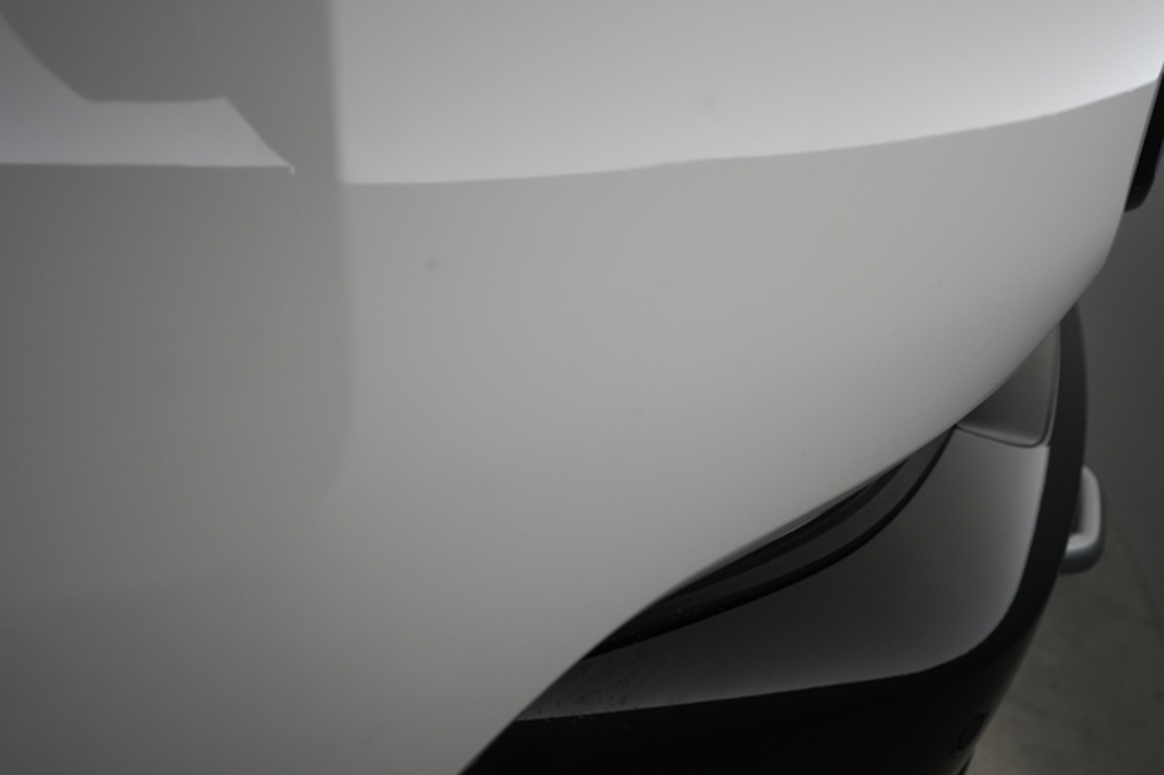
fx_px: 905
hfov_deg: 65.5
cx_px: 582
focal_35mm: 28
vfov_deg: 46.4
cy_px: 388
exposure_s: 1/100
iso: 1250
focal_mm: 28
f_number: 5.6
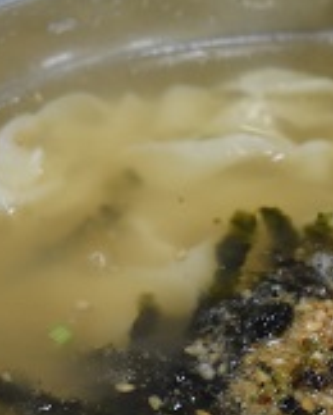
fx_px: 2189
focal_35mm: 178
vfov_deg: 10.8
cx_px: 333
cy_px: 397
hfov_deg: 8.7
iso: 800
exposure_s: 1/125
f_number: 5.6
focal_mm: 32
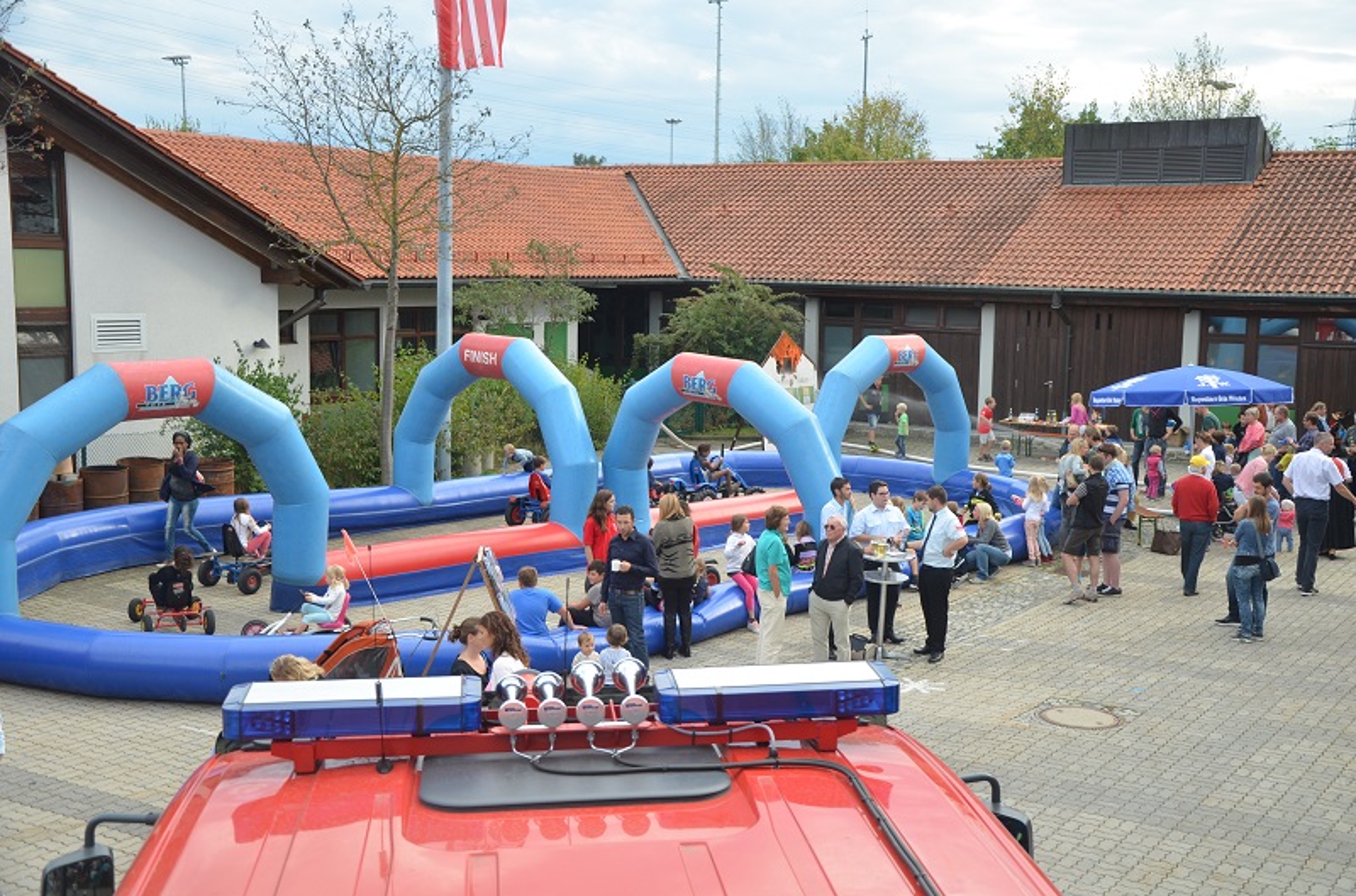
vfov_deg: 31.7
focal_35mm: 42
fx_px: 1578
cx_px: 678
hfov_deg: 46.5
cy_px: 448
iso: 125
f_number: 4
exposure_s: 1/125
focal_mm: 28
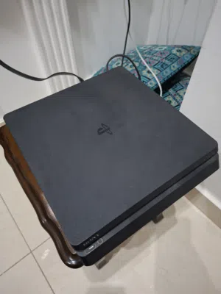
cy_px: 147
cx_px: 110
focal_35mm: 23
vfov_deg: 73.9
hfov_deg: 58.9
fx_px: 196
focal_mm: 5.54
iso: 800
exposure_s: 1/25
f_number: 1.8
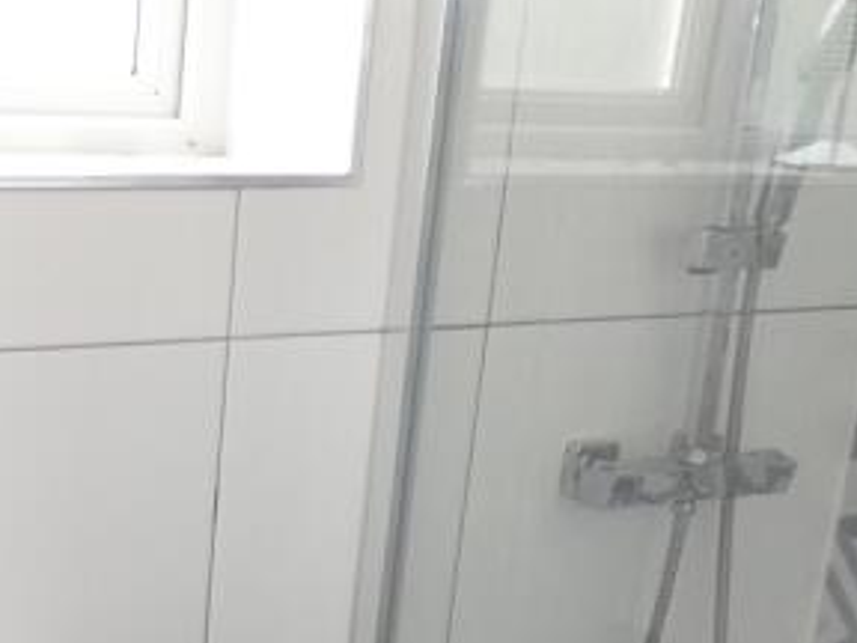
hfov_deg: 26.5
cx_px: 83
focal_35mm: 71
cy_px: 738
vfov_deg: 19.7
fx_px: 1758
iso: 200
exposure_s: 1/60
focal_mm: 3.6
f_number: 2.8
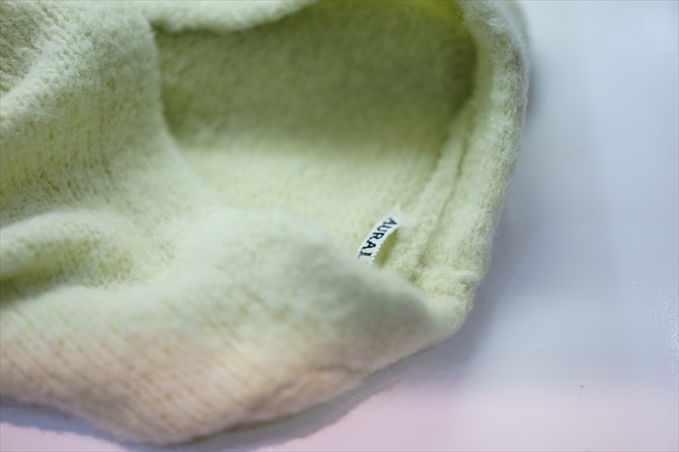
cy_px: 226
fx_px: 1037
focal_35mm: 55
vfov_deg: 24.6
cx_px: 340
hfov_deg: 36.3
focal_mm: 55
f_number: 1.8
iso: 100
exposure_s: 1/125
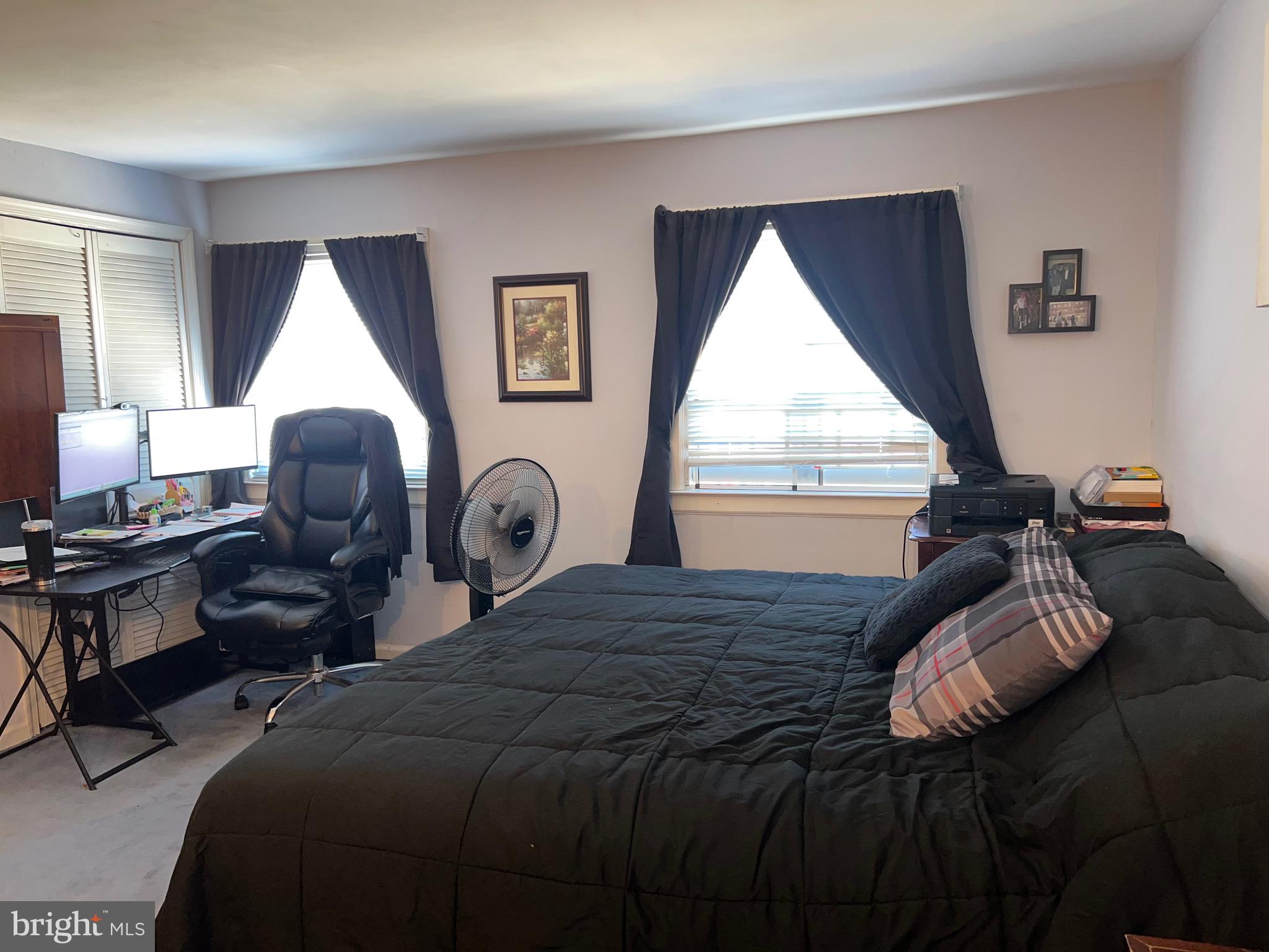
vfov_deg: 53.1
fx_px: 953
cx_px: 634
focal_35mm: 26
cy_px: 476
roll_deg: +2.0
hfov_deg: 67.3
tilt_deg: -6.7
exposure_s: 1/15
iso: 40
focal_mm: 5.7
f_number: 1.5
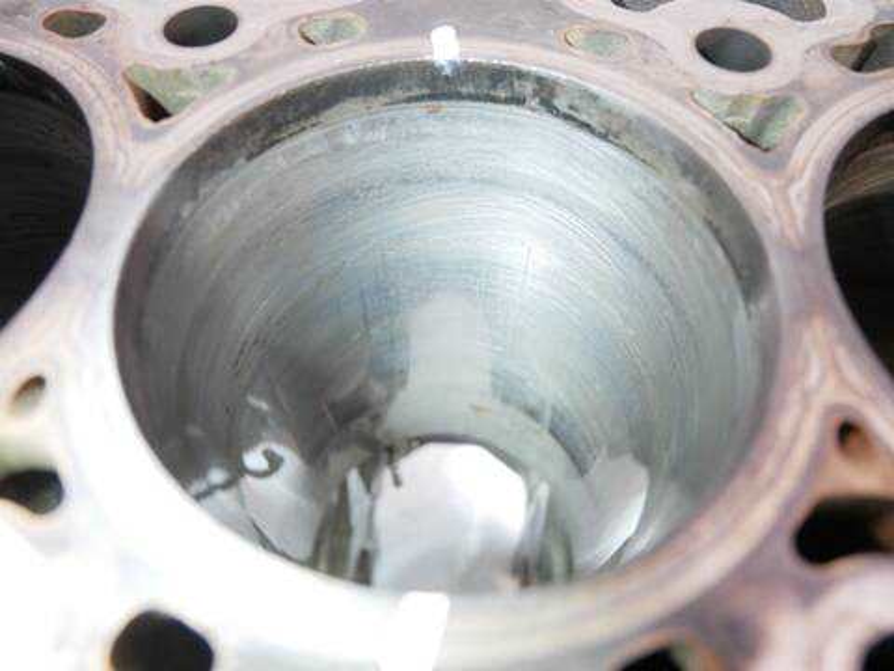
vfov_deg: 56.8
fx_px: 620
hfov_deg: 71.6
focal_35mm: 24
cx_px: 447
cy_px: 336
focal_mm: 12
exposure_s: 1/60
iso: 2000
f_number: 3.5
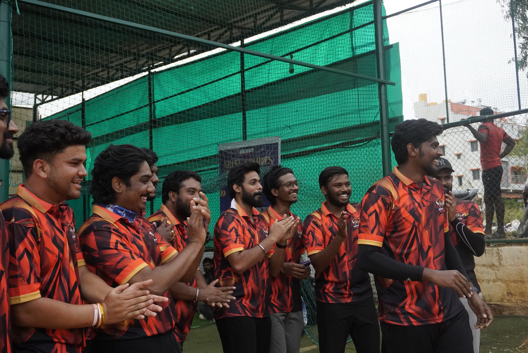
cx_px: 264
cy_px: 176
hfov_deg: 47.9
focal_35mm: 40
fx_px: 594
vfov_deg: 33.1
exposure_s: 1/1000
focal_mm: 27
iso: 3200
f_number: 5.6
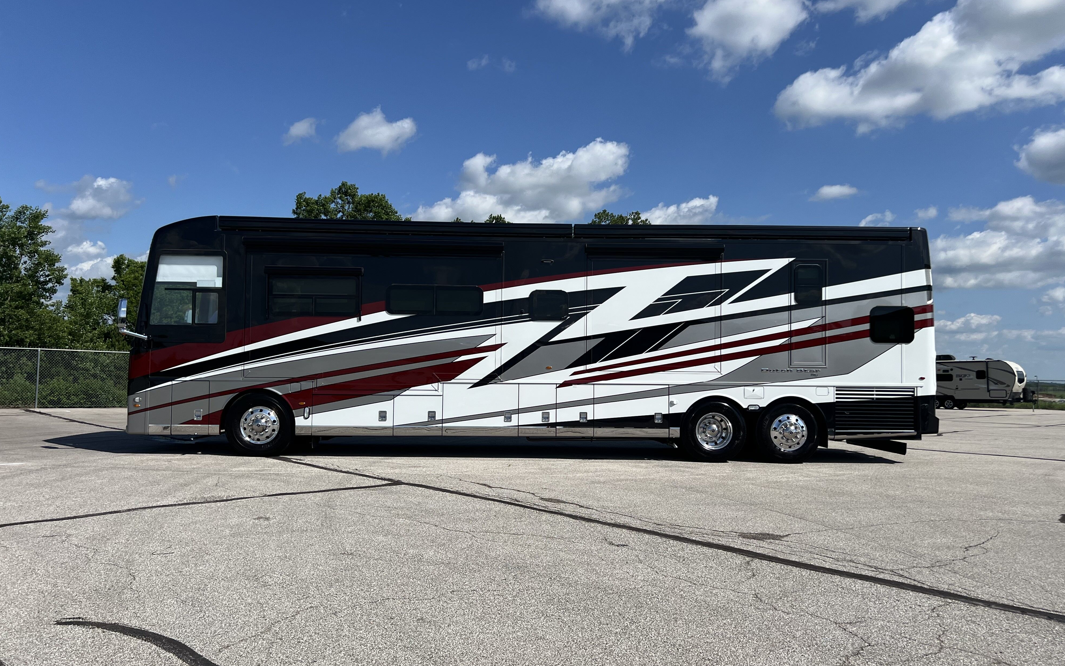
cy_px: 356
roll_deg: -2.1
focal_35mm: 28
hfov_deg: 66.5
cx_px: 538
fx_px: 813
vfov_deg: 44.5
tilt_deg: +2.9
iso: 50
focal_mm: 5.7
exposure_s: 1/7463
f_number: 1.5
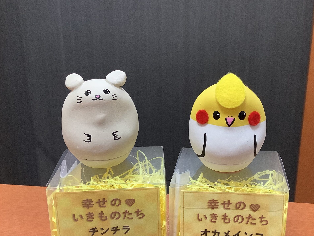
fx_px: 381
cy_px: 149
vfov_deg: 34.2
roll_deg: +0.1
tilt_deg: -19.5
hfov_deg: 44.7
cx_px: 175
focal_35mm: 42
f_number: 2.4
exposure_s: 1/60
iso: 400
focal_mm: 3.3
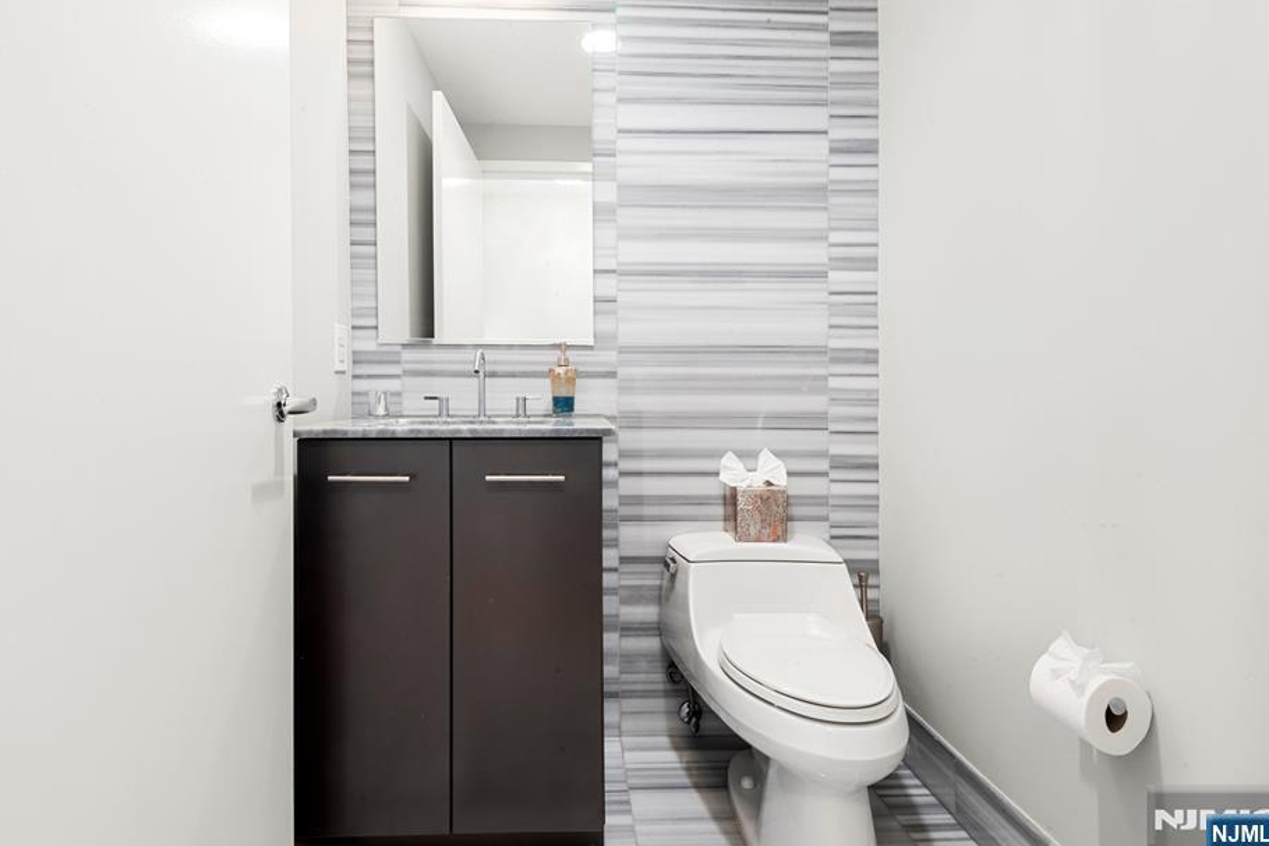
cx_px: 576
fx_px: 635
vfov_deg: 67.2
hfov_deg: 89.8
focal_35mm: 18
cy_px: 377
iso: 400
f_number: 18
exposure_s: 1.6
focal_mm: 16
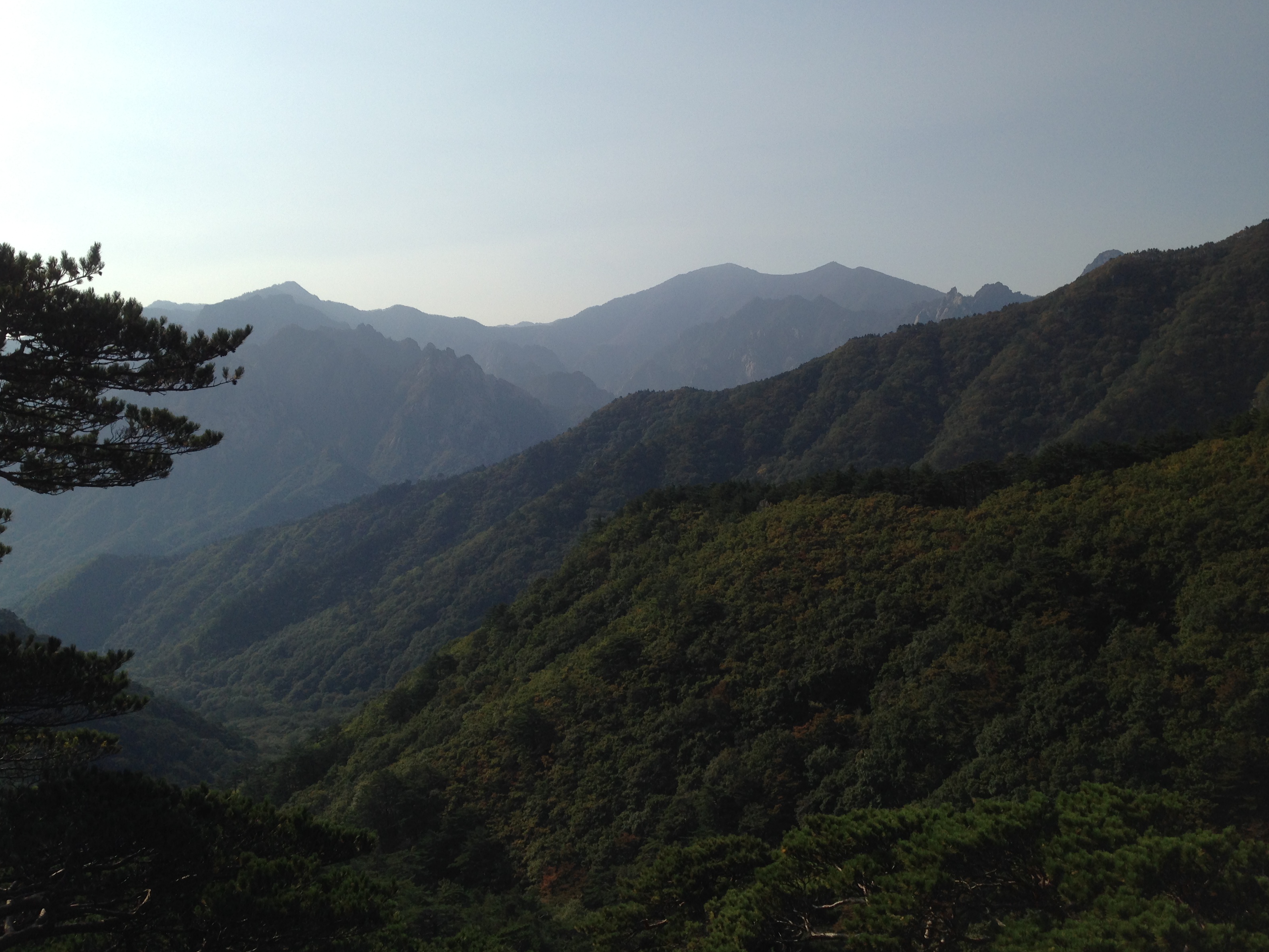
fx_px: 1246
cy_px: 467
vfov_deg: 41.8
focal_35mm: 34
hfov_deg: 54.0
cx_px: 617
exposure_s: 1/2710
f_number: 2.4
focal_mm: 4.12
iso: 50
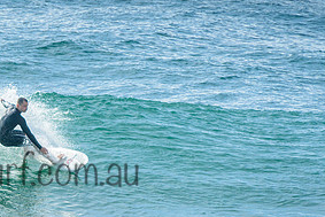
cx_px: 11
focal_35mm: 1006
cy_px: 145
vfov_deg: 1.4
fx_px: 9086
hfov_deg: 2.0
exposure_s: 1/1600
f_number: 8
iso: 200
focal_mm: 400
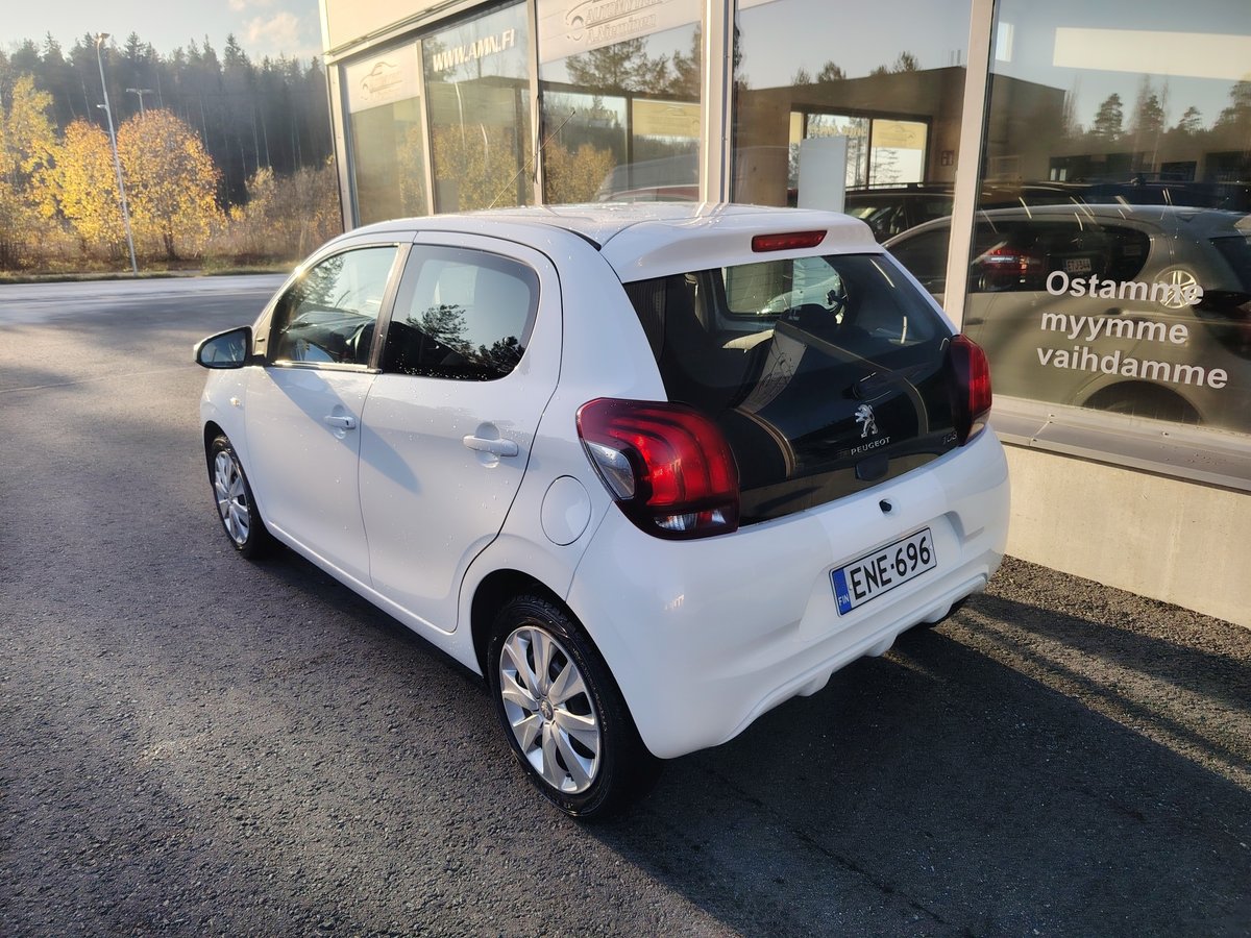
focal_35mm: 24
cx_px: 626
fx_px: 867
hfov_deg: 71.6
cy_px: 469
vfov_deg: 56.8
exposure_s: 1/423
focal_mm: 5.25
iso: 100
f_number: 1.75
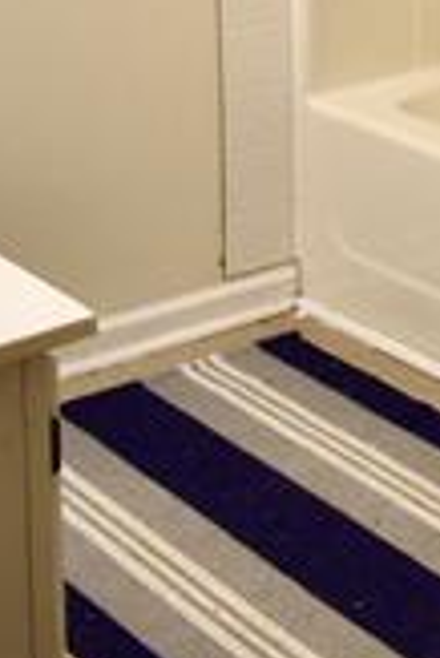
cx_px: 815
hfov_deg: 11.9
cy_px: -347
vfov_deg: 17.3
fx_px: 1939
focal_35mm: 106
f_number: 3.5
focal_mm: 18
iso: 200
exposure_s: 1/125
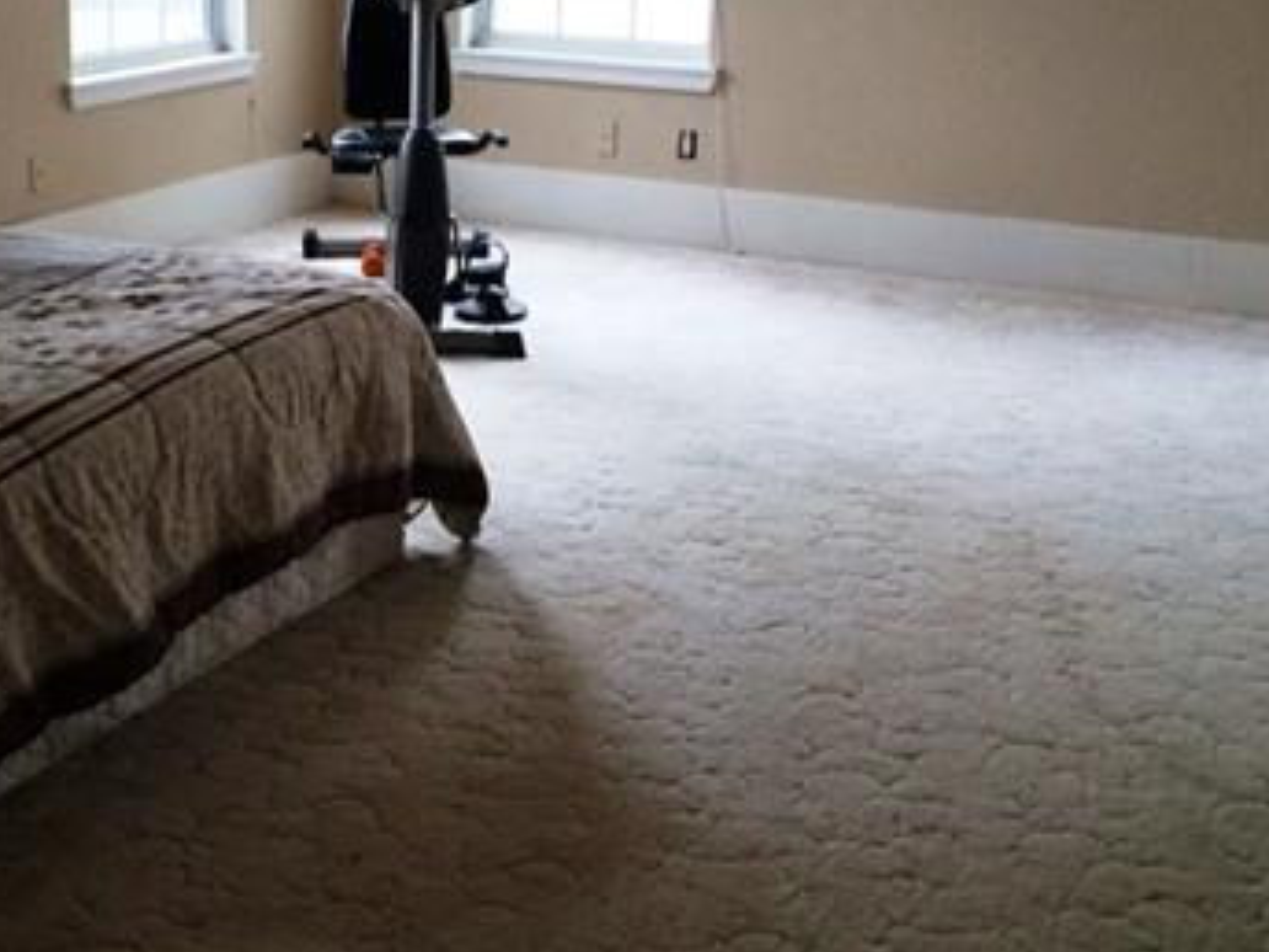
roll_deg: +0.9
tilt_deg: -15.7
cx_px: 332
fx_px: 1980
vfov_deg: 26.9
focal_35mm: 54
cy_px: 336
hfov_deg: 34.8
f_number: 2.2
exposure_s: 1/30
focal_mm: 4.15
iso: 64
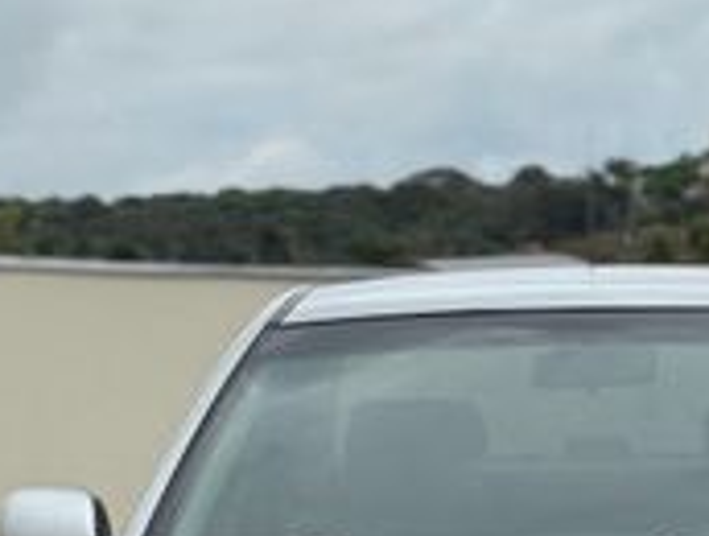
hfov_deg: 14.9
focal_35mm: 131
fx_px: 2691
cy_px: 689
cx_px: 594
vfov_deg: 11.1
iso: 64
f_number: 1.78
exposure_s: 1/3704
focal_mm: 6.76
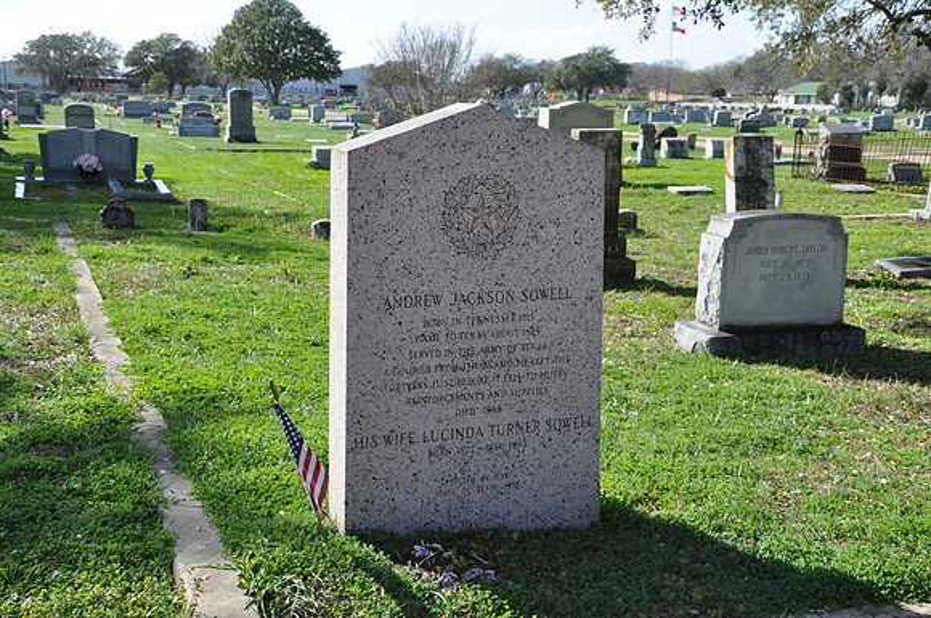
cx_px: 466
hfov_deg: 43.7
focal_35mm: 45
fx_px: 1162
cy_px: 309
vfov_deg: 29.8
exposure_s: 1/100
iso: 200
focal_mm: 30
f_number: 10
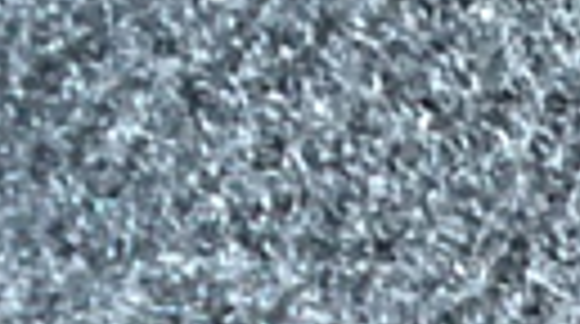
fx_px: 3193
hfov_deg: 9.9
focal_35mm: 208
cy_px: 850
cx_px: 998
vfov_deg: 5.5
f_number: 3.5
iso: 400
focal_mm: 7.4
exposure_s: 1/14.6
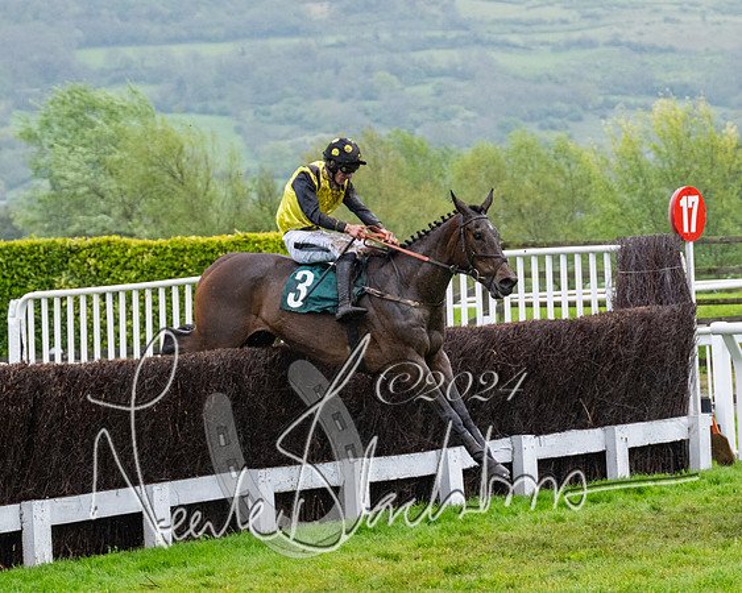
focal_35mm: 214
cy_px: 342
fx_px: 4706
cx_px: 404
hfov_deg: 9.0
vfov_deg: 7.2
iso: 1000
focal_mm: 110
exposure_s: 1/1250
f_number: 4
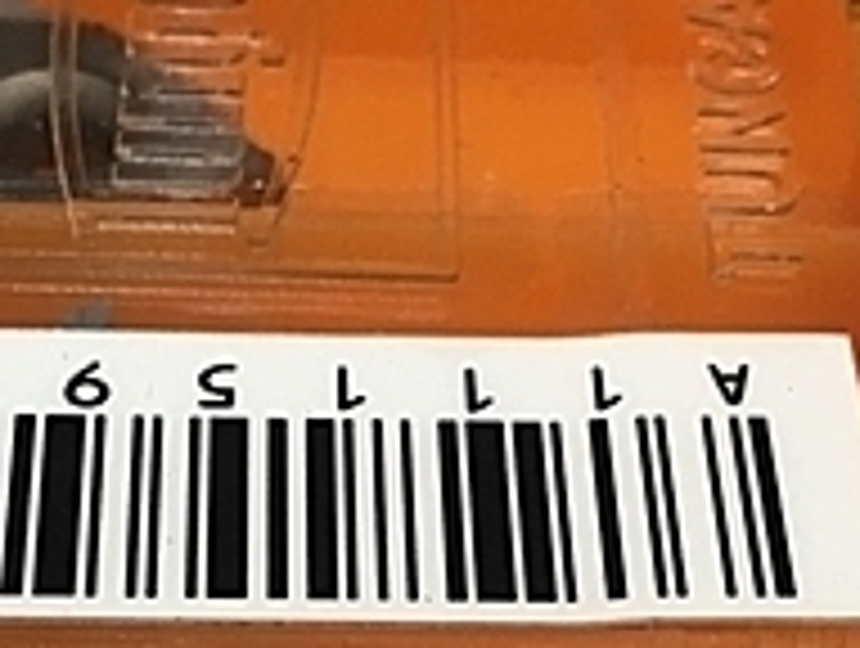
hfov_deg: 20.1
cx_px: 297
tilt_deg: -50.7
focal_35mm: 97
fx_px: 2414
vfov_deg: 14.5
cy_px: 896
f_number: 2.2
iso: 64
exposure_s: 1/30
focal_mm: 4.15
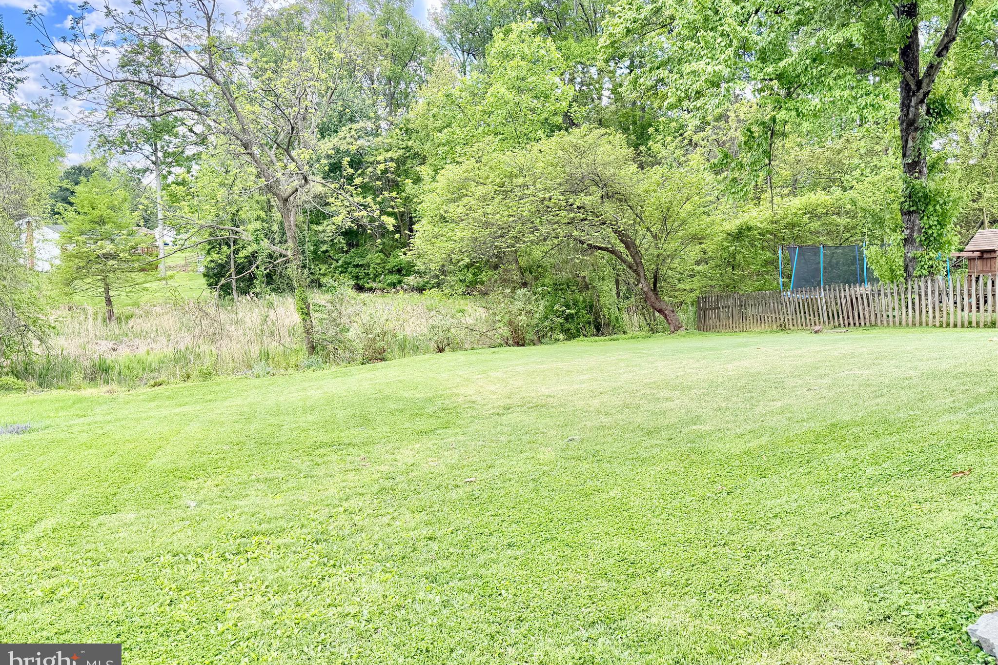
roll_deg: +0.3
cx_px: 499
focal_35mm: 25
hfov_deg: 71.5
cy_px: 309
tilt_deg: -4.3
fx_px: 693
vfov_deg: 51.2
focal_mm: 6.76
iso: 100
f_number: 1.78
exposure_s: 1/822
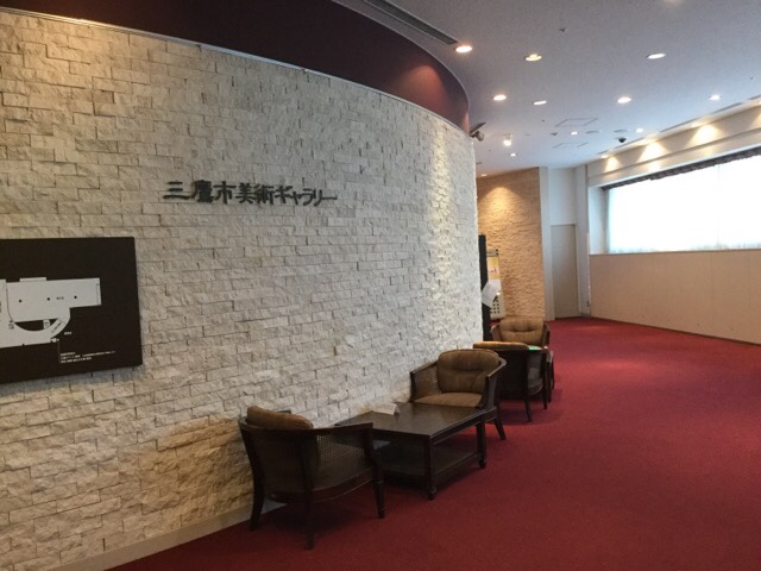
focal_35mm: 31
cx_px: 380
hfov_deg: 58.4
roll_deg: +3.0
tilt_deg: -2.3
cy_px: 286
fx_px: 682
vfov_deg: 45.4
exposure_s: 1/30
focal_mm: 3.3
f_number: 2.4
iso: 200
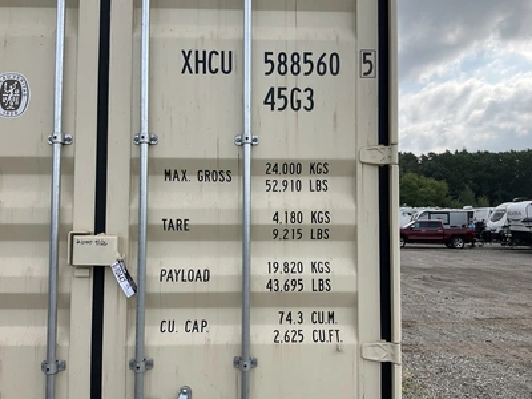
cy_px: 200
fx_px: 446
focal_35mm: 29
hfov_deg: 61.7
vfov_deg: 48.2
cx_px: 266
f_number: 1.8
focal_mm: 3
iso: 25
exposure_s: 1/1221
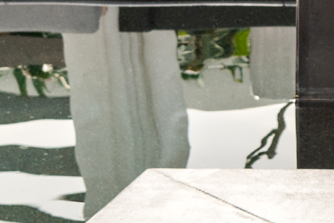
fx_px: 3155
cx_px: 987
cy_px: -230
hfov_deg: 5.7
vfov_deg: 4.0
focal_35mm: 340
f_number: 8
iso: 160
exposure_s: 1/125
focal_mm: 45
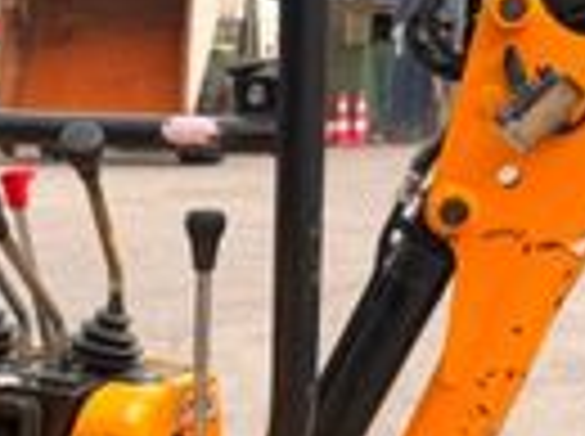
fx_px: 1872
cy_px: 665
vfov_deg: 12.6
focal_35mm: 111
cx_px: -18
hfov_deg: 17.3
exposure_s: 1/1292
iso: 80
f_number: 1.78
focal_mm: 6.76
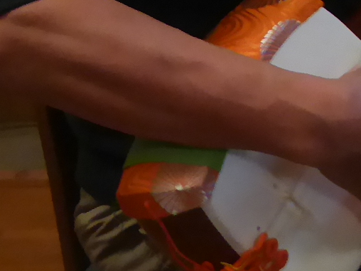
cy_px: -312
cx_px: 543
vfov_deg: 10.6
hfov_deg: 14.6
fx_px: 1314
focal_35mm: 126
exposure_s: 1/13
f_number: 3.3
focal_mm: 4.3
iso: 400
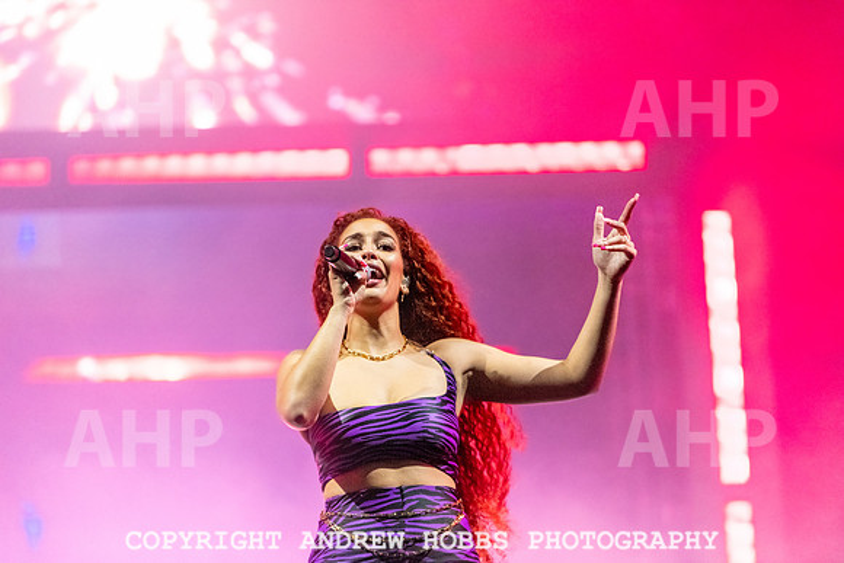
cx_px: 422
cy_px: 282
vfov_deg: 7.9
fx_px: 4104
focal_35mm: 175
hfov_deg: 11.7
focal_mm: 175
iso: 6400
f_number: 2.8
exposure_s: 1/640
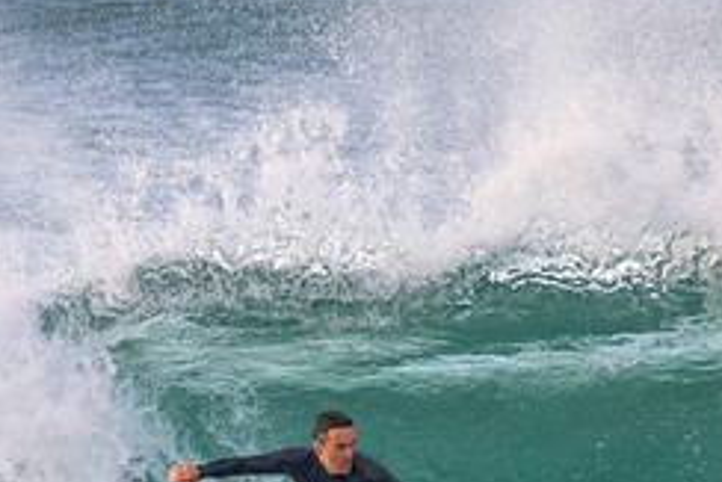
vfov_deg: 0.6
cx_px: 276
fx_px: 42963
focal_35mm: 2141
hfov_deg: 1.0
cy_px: 473
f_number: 11
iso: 4500
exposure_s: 1/1600
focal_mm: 800
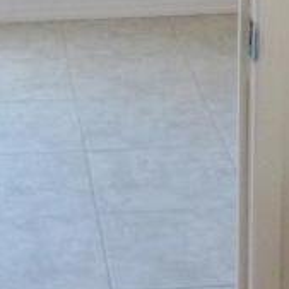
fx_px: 1313
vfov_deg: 11.9
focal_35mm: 139
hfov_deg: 12.6
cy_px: -161
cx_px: 135
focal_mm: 4.5
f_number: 2.8
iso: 320
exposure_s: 1/125
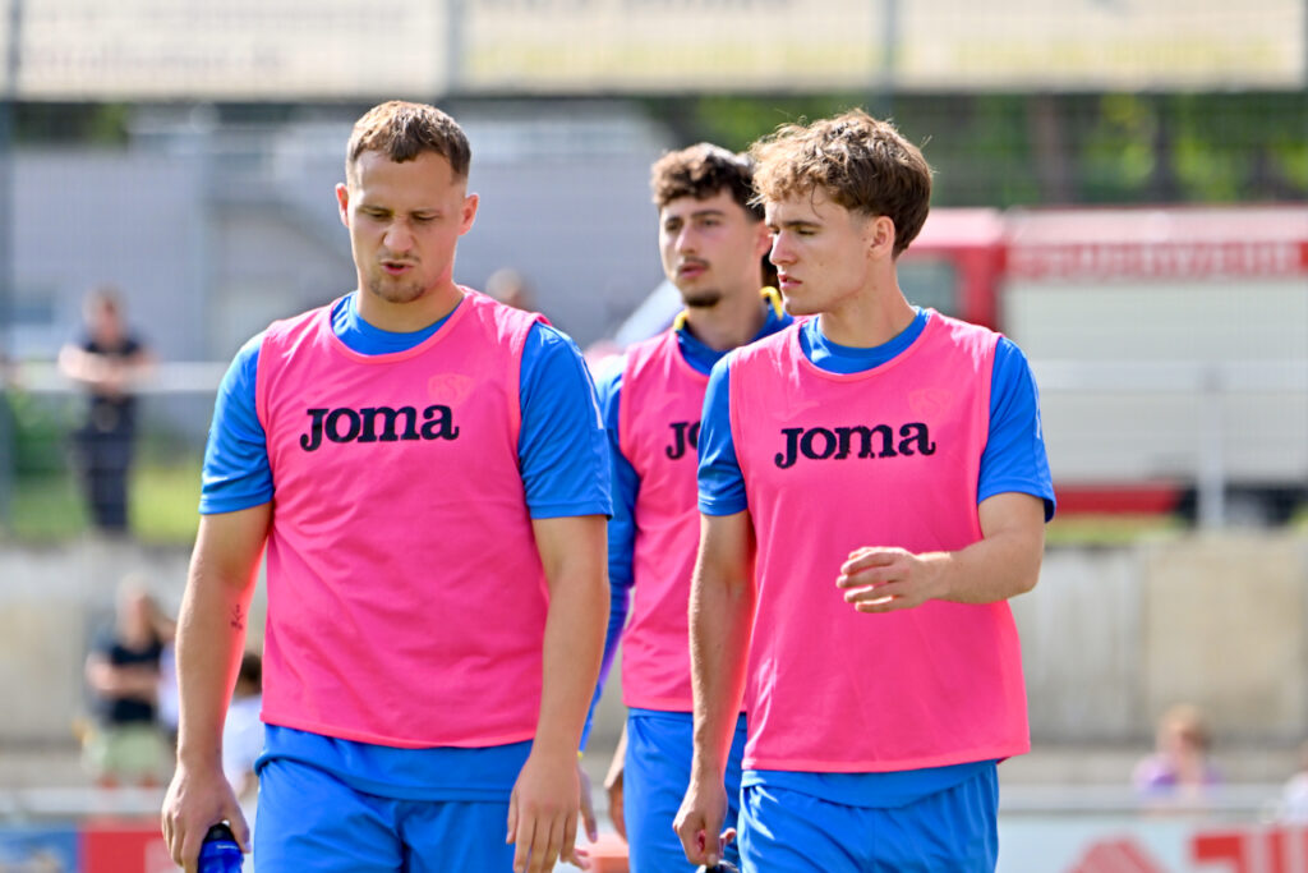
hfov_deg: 5.9
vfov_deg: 3.9
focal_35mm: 350
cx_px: 654
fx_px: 12718
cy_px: 436
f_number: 5.6
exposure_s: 1/2000
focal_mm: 350
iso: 800
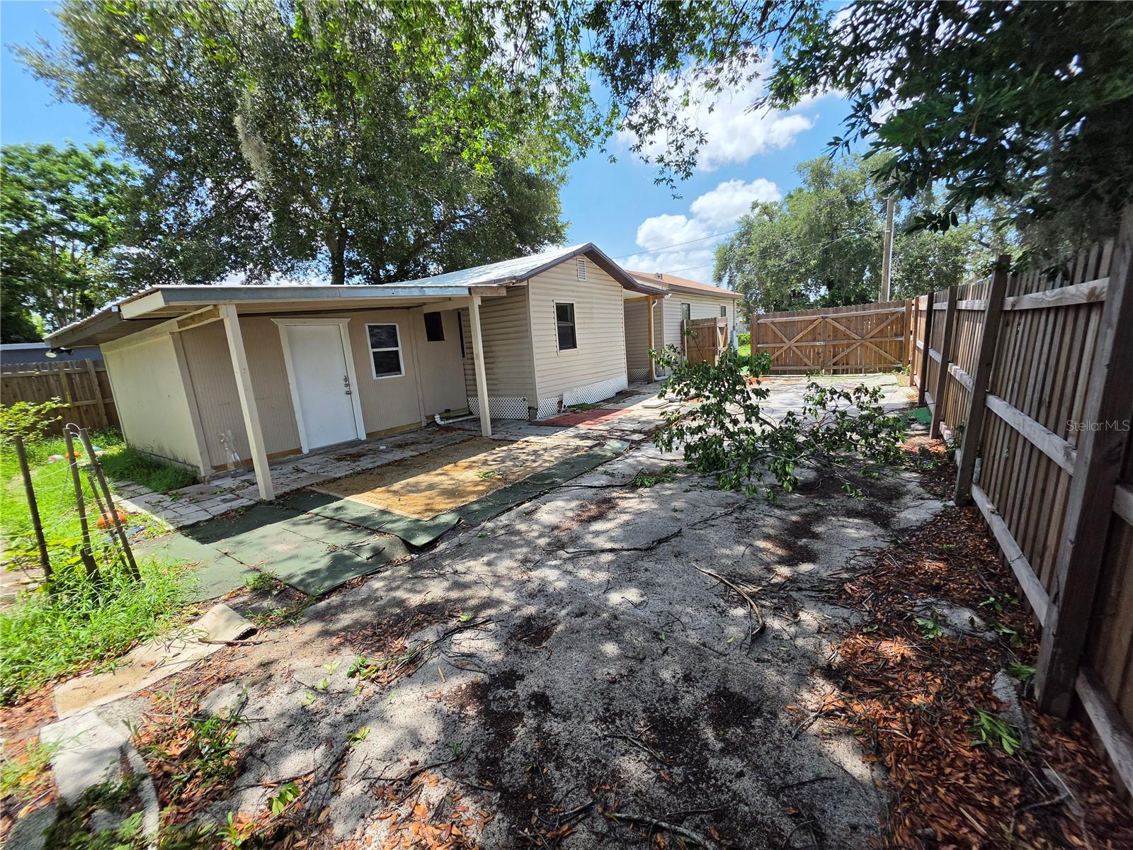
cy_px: 425
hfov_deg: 106.2
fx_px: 425
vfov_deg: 89.9
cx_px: 566
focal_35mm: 13
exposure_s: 1/1513
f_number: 1.9
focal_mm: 2.2
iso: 32
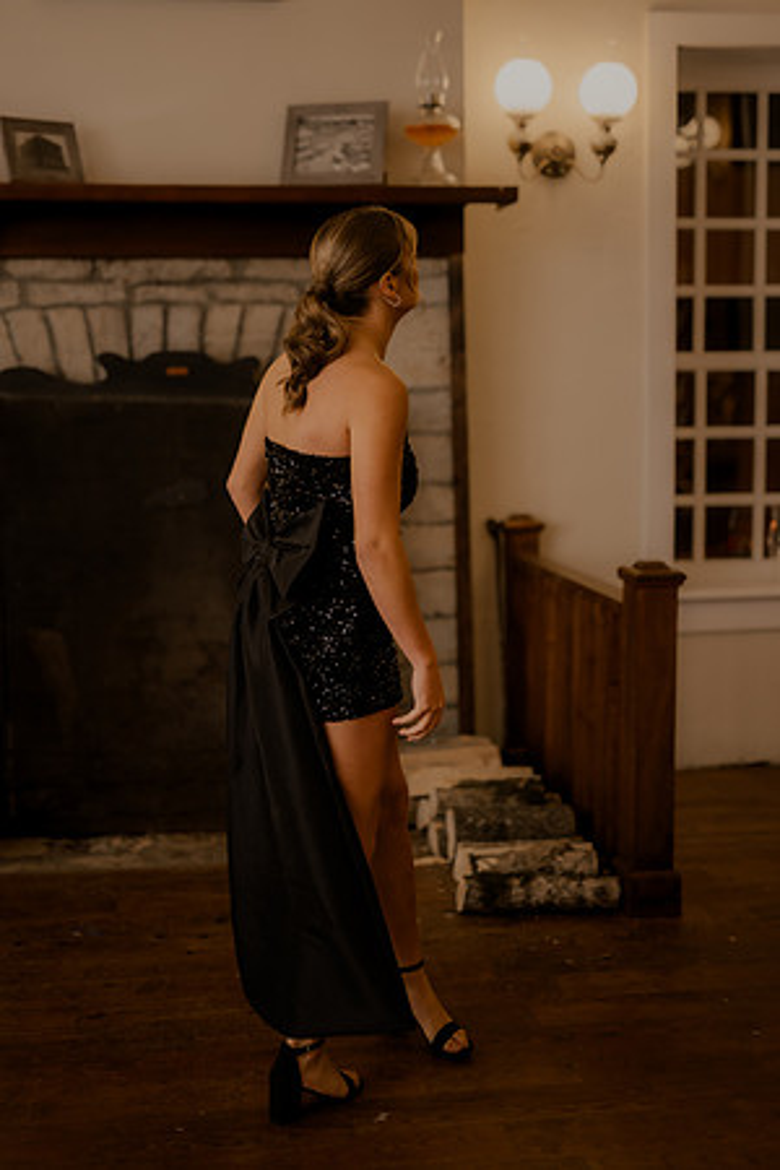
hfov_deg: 27.0
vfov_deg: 39.6
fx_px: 1625
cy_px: 585
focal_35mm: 50
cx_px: 390
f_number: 1.4
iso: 320
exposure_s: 1/200
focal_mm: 50
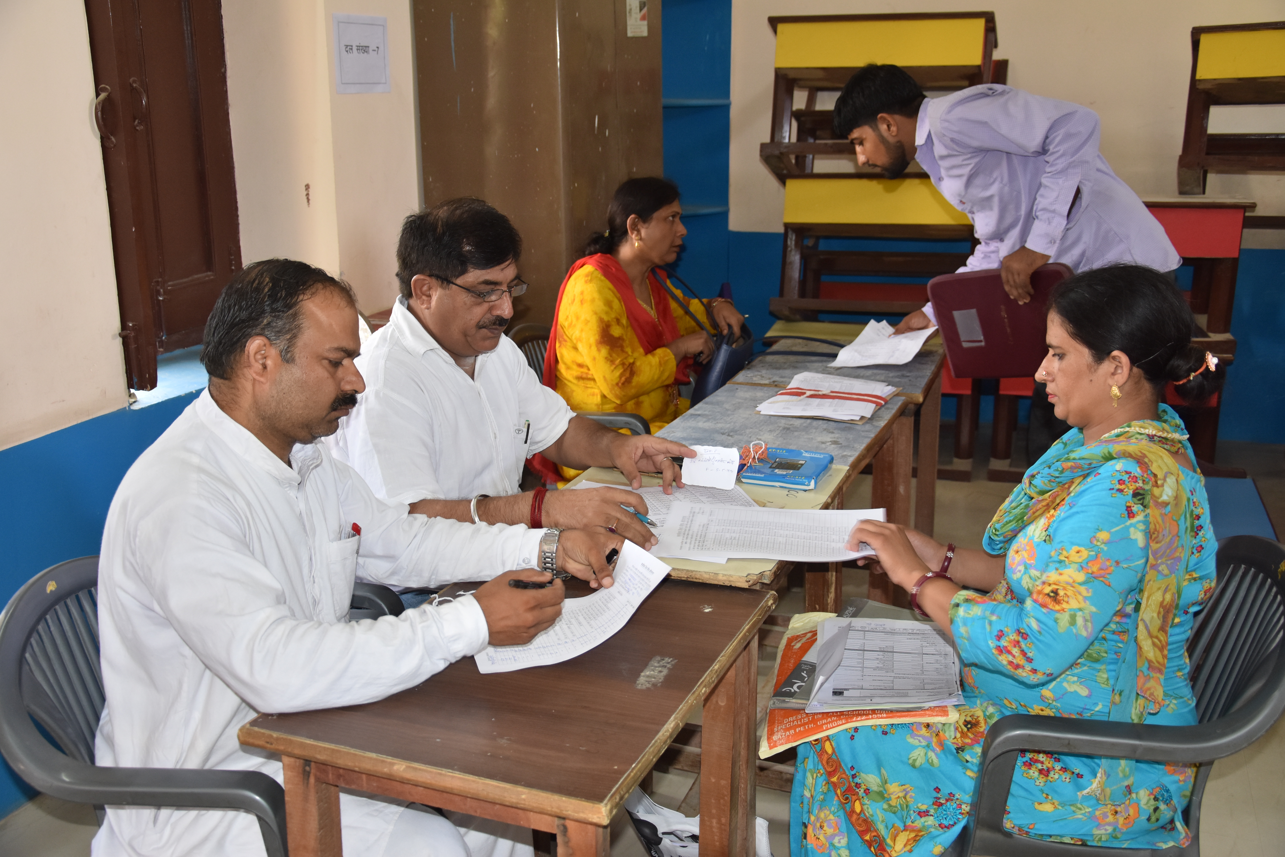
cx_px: 642
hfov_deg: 51.3
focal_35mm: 38
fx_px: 1338
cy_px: 428
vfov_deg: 35.5
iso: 640
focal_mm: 25
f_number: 4
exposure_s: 1/60
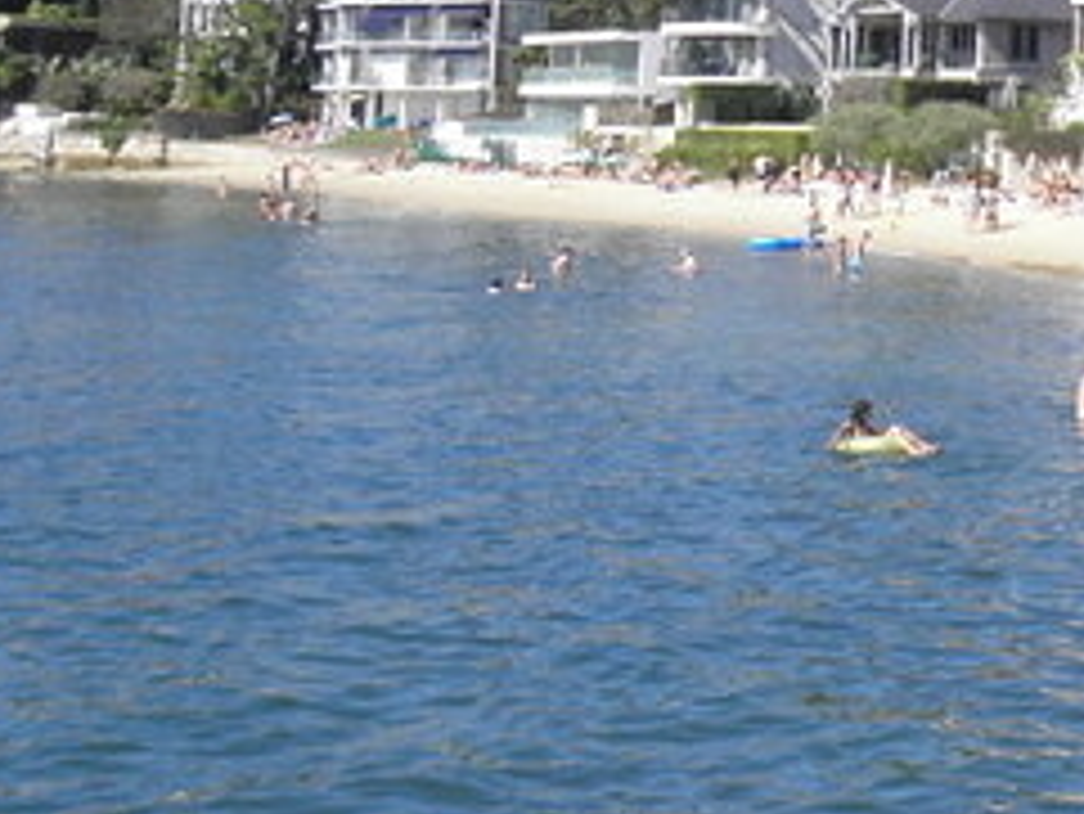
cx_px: 1304
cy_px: -247
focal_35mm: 101
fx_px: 3164
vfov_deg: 14.1
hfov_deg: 18.4
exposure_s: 1/250
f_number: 5
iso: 64
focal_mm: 6.85
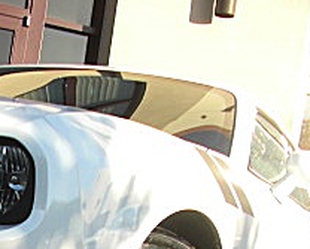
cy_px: 349
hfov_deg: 16.8
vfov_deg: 13.6
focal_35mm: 108
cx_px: -86
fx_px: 992
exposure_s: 1/320
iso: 50
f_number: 2.8
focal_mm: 6.3
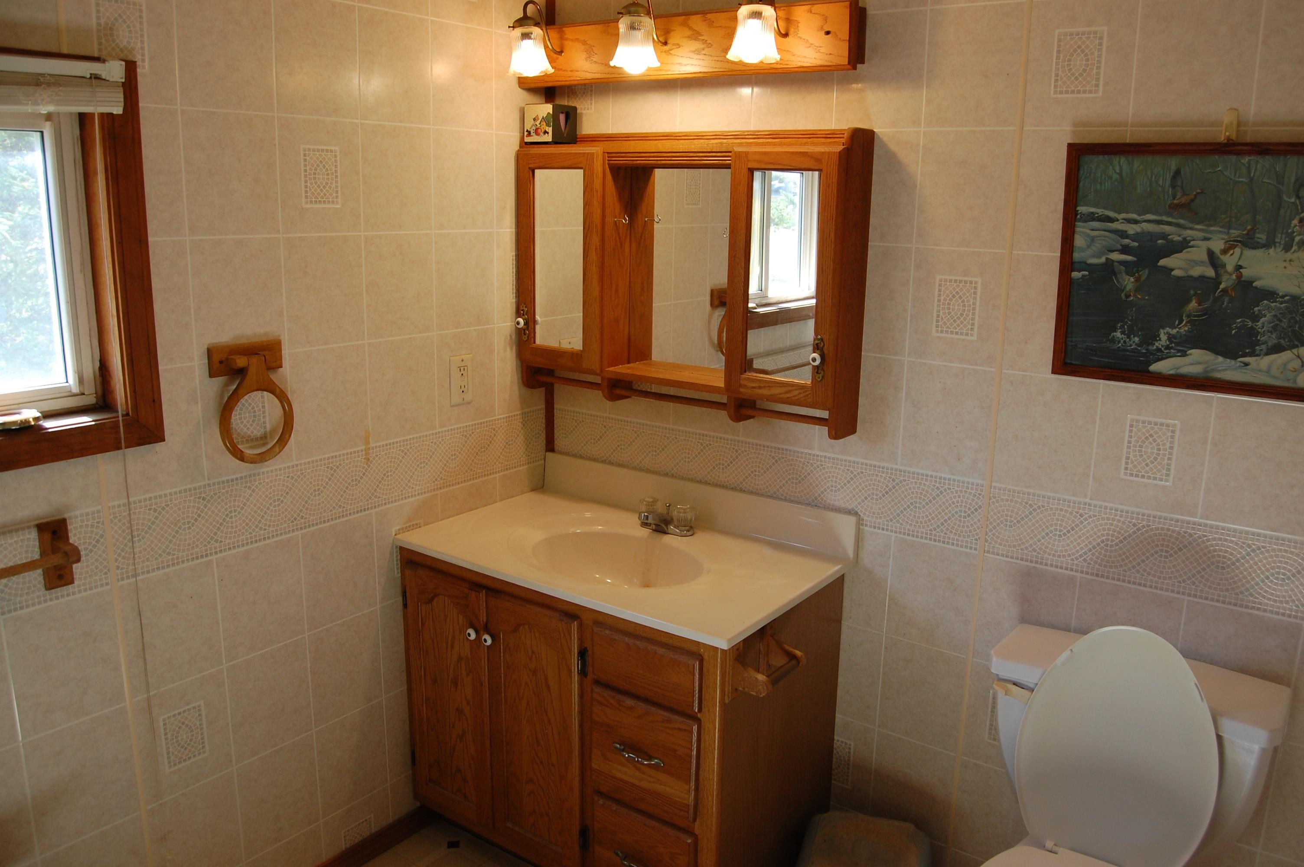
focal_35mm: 27
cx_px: 652
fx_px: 977
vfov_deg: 47.8
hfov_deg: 67.4
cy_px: 434
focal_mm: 18
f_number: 5
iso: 400
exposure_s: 1/100
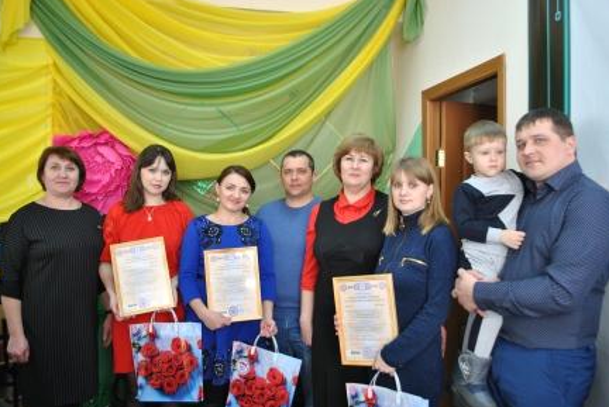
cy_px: 200
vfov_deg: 46.5
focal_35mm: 28
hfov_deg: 65.4
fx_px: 474
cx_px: 312
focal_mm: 18
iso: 250
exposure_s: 1/30
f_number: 3.5
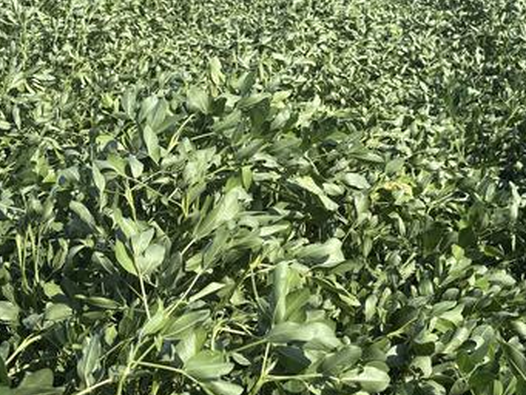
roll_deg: +0.6
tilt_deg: -14.2
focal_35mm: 61
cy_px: 181
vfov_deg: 24.0
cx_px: 299
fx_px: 927
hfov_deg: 31.6
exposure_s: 1/2105
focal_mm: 5.96
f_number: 1.6
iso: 32
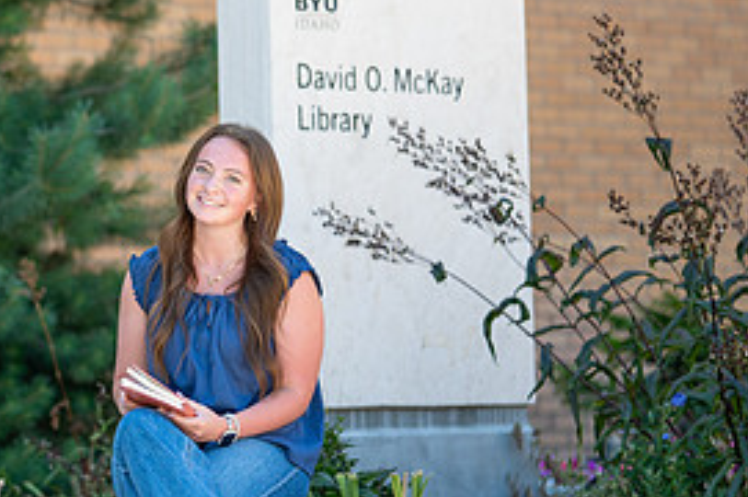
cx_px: 52
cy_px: 278
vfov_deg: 6.7
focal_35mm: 203
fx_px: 4213
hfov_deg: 10.1
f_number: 1.8
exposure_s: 1/640
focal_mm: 85
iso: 100
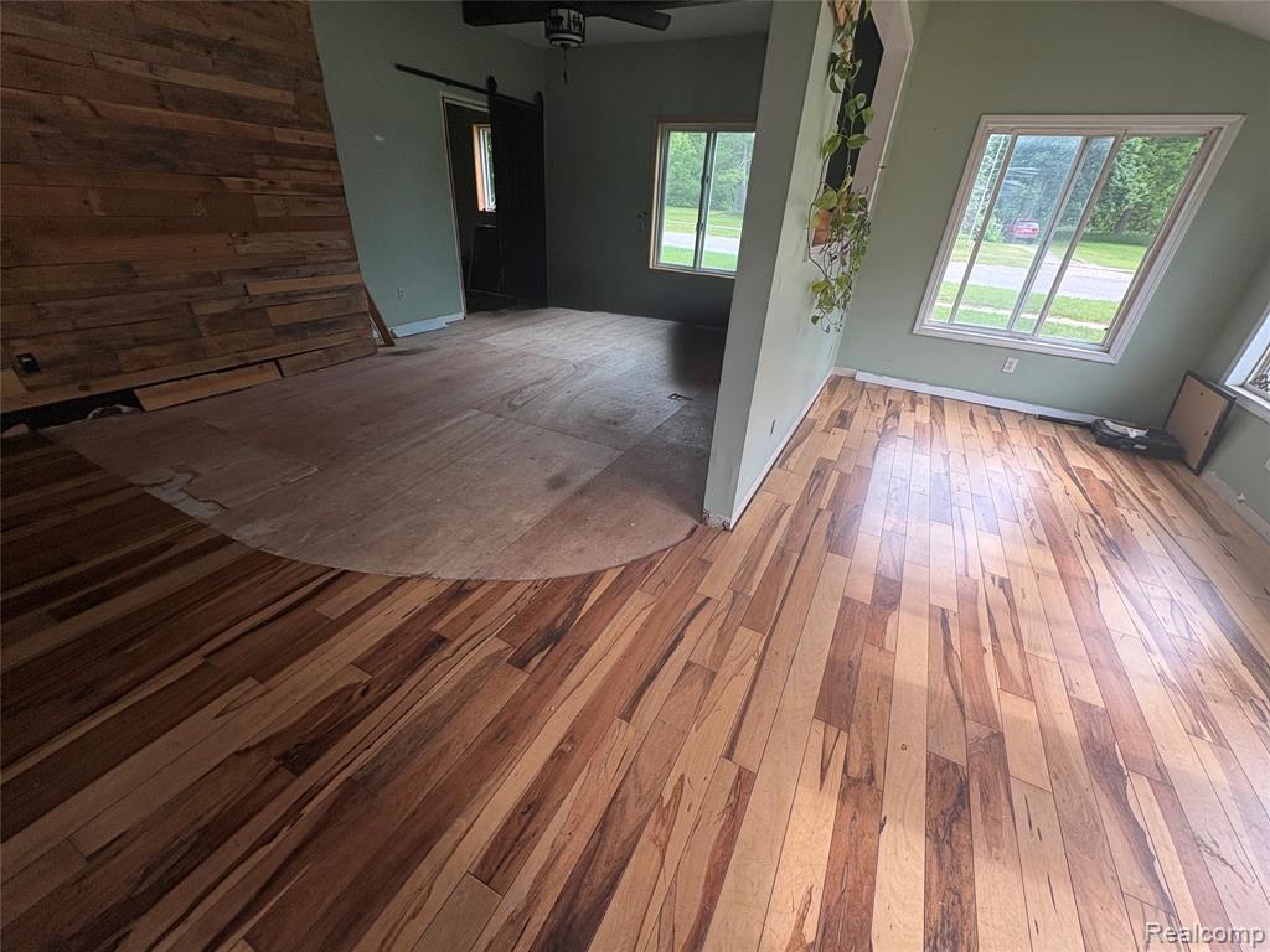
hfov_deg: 102.1
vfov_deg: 85.7
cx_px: 635
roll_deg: -2.4
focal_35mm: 14
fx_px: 514
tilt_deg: -29.2
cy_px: 476
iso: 100
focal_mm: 2.22
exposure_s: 1/99
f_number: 2.2
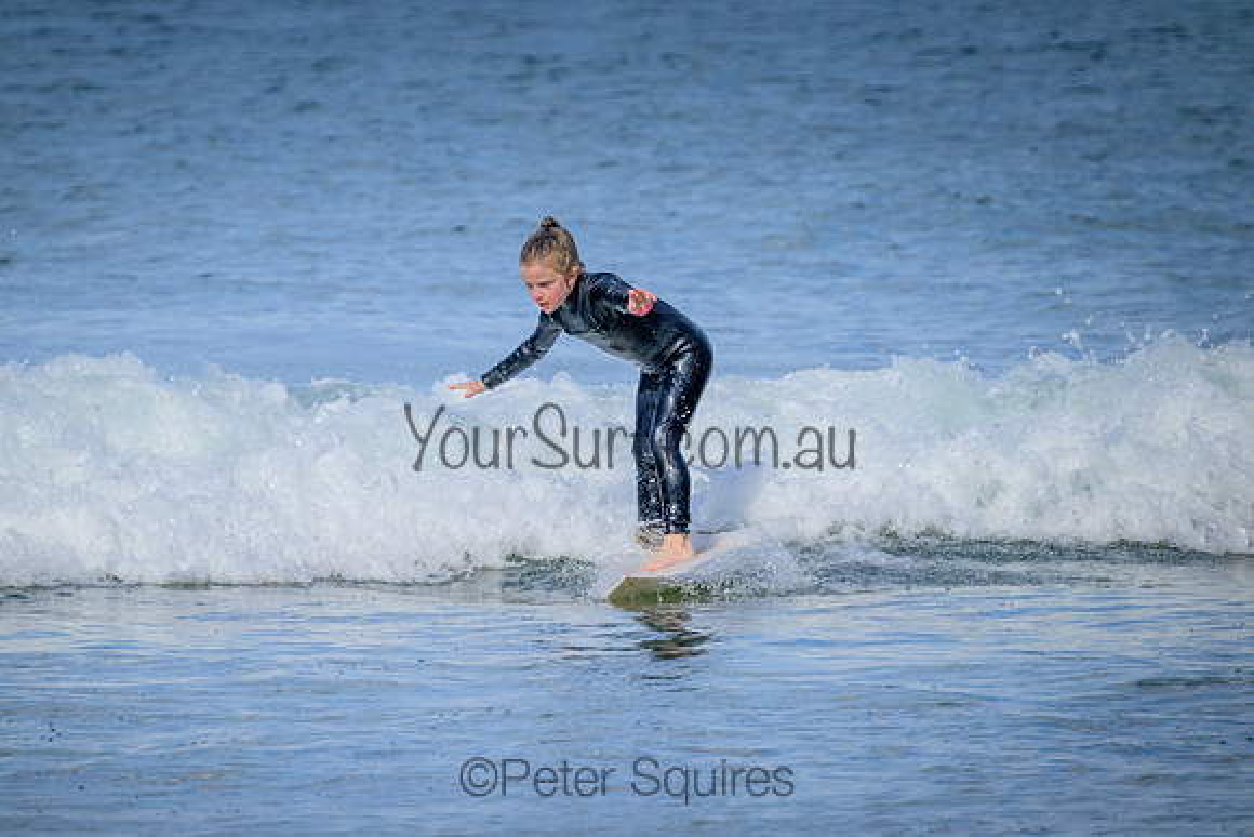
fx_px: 27872
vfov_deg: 1.7
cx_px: 627
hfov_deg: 2.6
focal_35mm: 800
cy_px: 418
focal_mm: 800
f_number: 11
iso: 1600
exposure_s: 1/1600
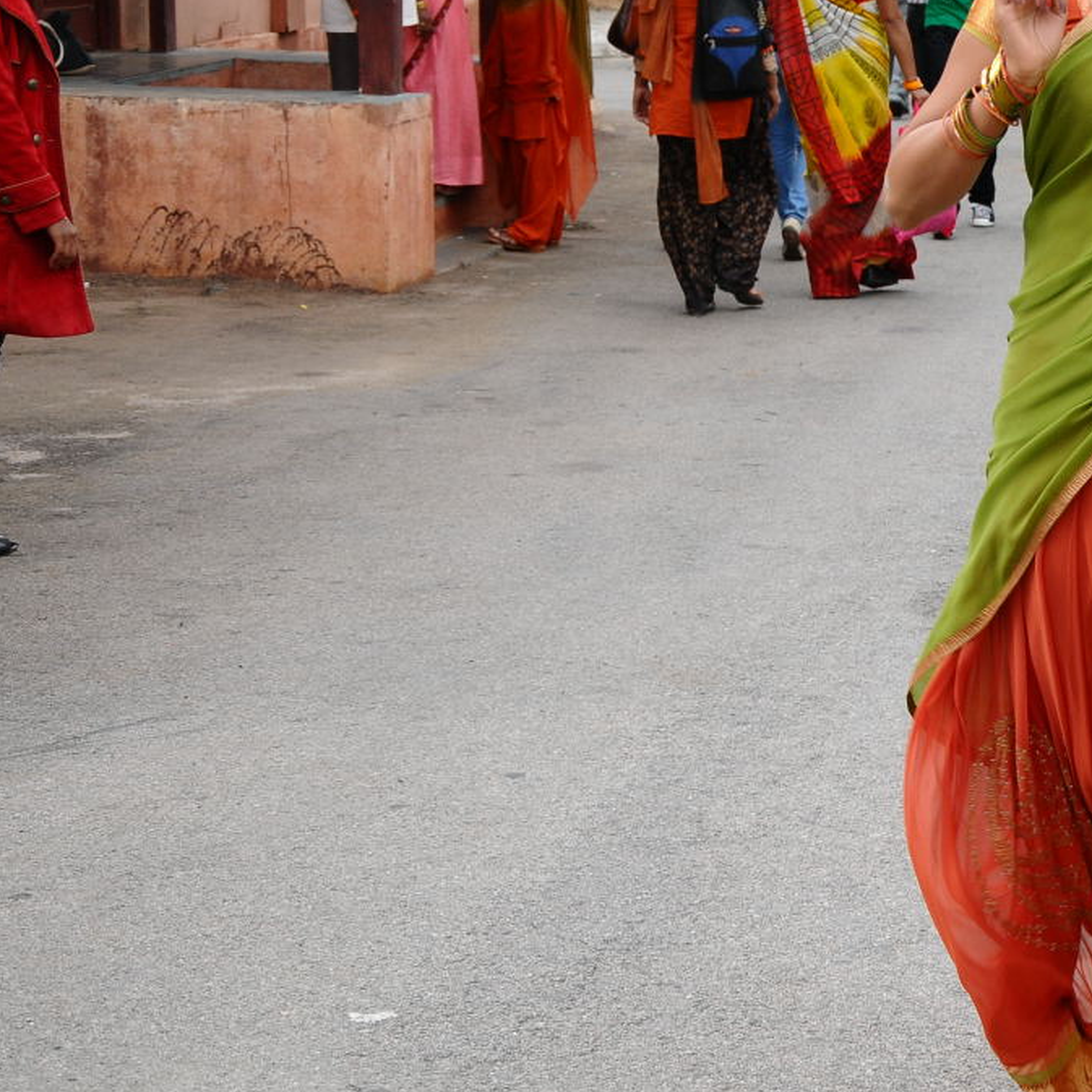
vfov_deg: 16.3
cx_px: 1189
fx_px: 3784
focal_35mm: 106
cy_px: 272
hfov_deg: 16.0
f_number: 5
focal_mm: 35
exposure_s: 1/400
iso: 400
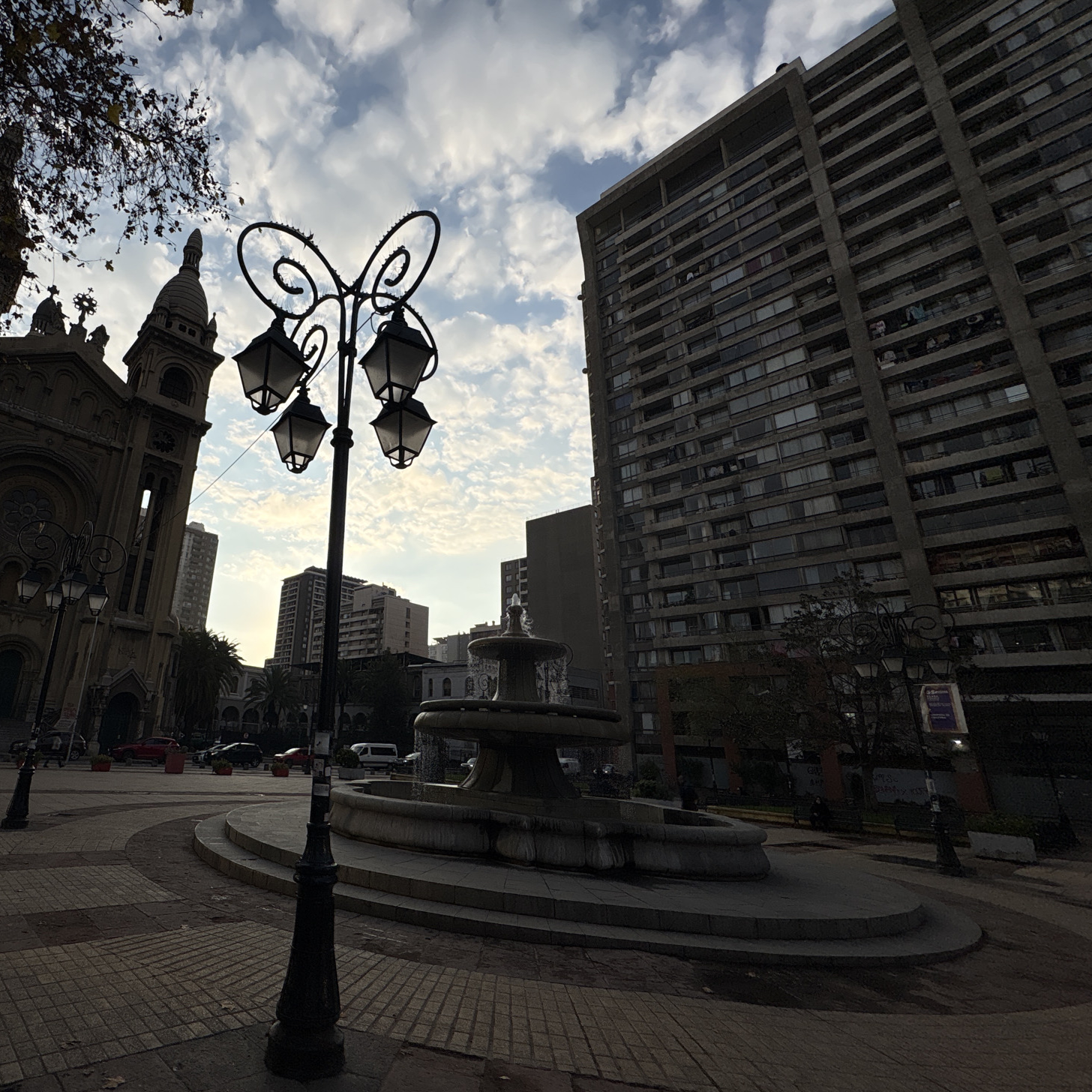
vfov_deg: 84.0
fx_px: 607
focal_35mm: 17
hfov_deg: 80.6
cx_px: 346
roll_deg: -4.6
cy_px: 538
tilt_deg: +18.9
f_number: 2.2
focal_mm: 2.22
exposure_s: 1/4630
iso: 50
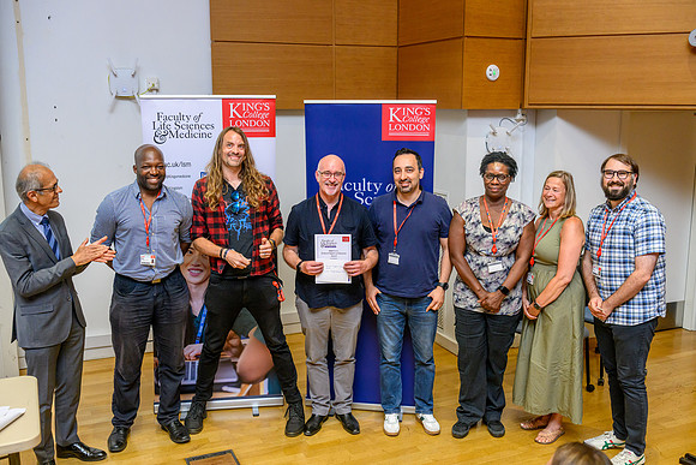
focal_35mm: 36
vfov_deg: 37.3
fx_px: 688
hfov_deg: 53.7
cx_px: 348
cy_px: 232
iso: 2500
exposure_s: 1/200
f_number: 3.5
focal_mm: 35
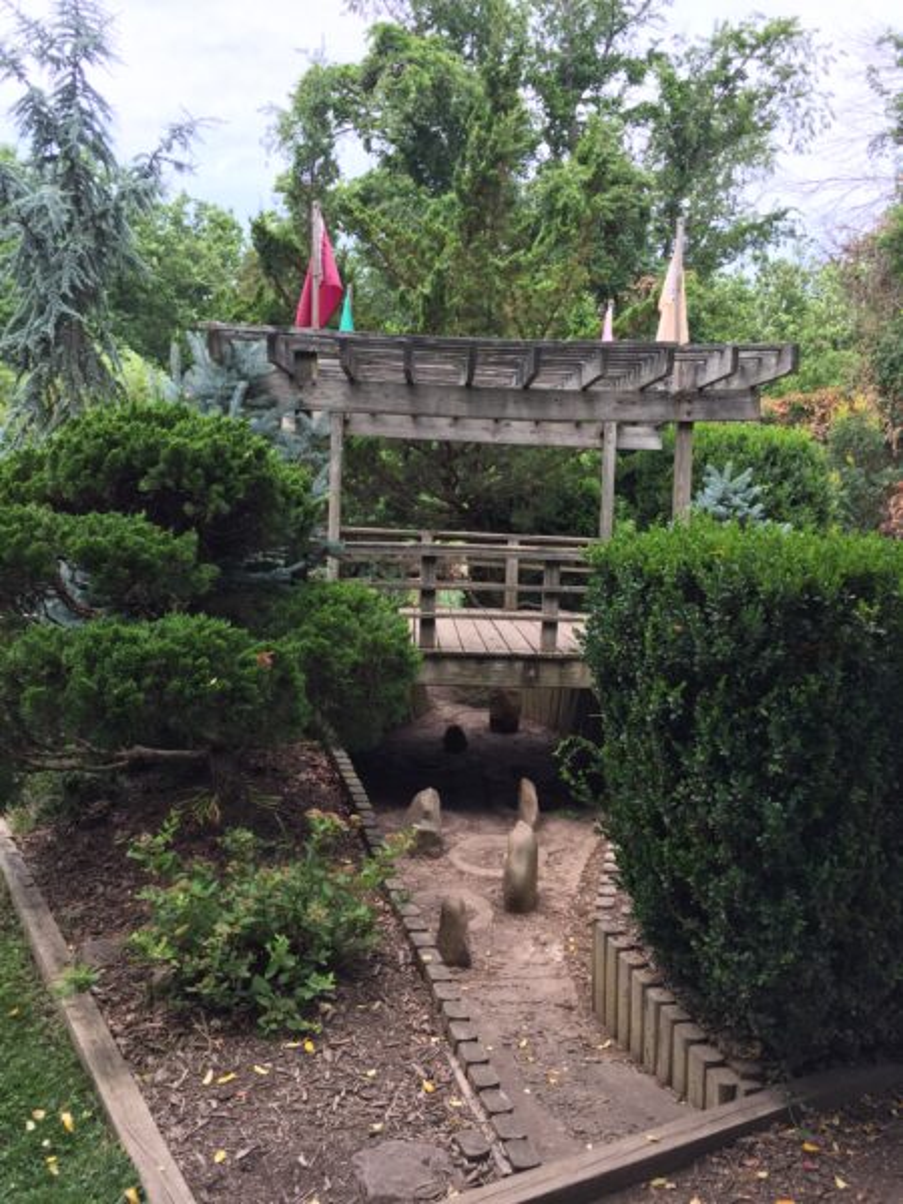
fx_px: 1009
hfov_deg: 48.2
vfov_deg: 61.7
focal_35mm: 29
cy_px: 602
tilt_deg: -5.6
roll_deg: -1.2
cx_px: 452
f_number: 2.2
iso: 32
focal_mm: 4.15
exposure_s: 1/425
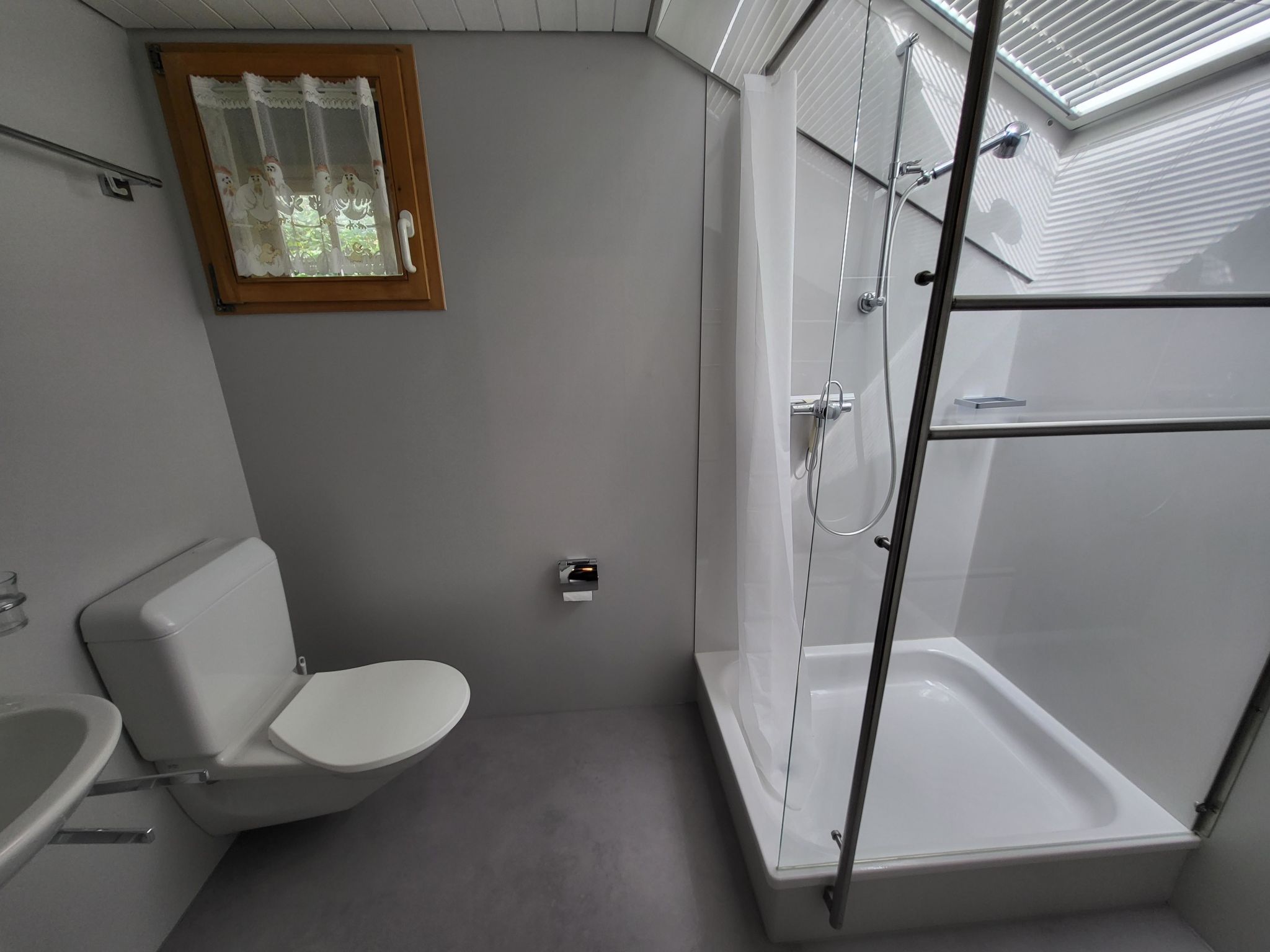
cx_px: 635
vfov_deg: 89.9
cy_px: 476
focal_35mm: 13
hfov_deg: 106.2
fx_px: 477
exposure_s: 1/50
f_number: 2.2
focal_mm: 1.74
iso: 50
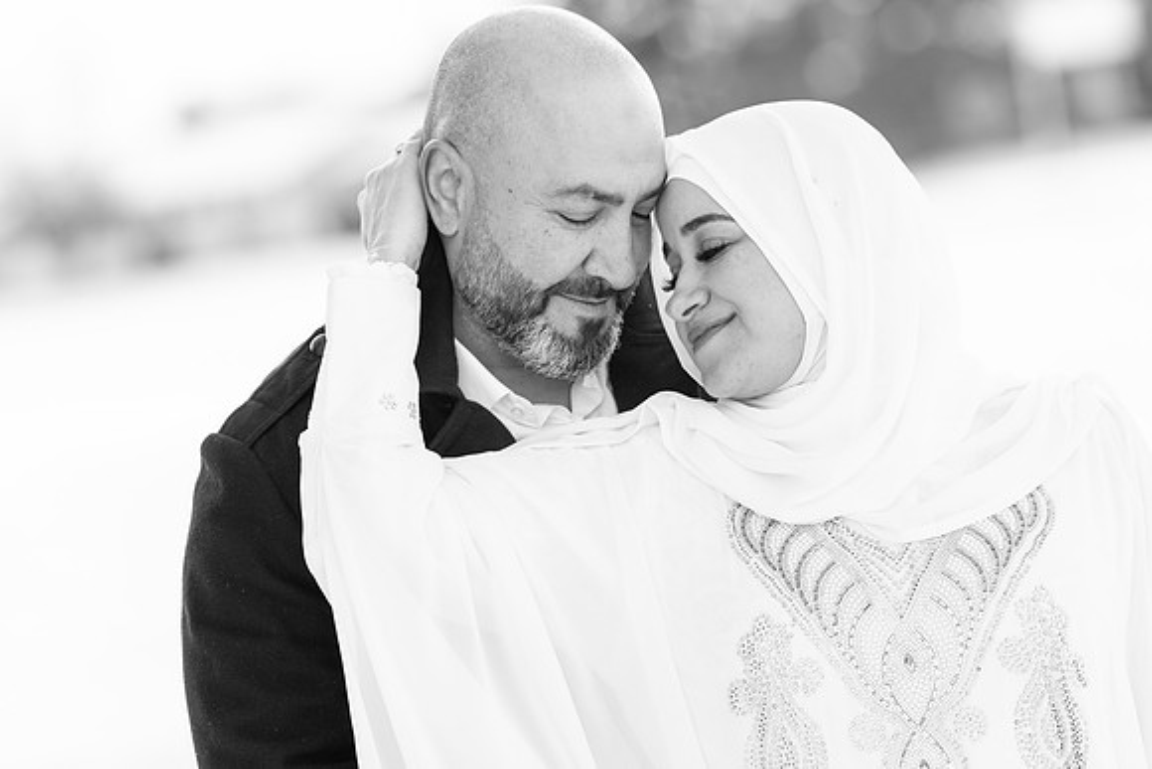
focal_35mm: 239
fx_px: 7654
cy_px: 393
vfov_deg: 5.7
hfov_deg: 8.6
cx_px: 511
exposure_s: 1/125
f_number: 4.5
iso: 100
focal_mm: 200
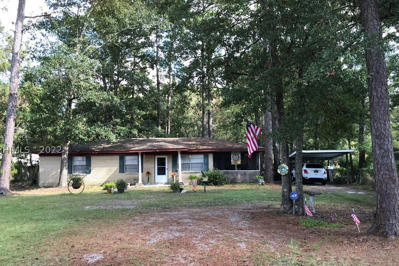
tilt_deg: +3.9
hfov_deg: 61.9
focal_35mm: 30
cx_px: 195
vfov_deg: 43.5
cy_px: 150
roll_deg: +0.9
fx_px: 333
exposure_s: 1/145
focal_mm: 3.99
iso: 20
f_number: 1.8
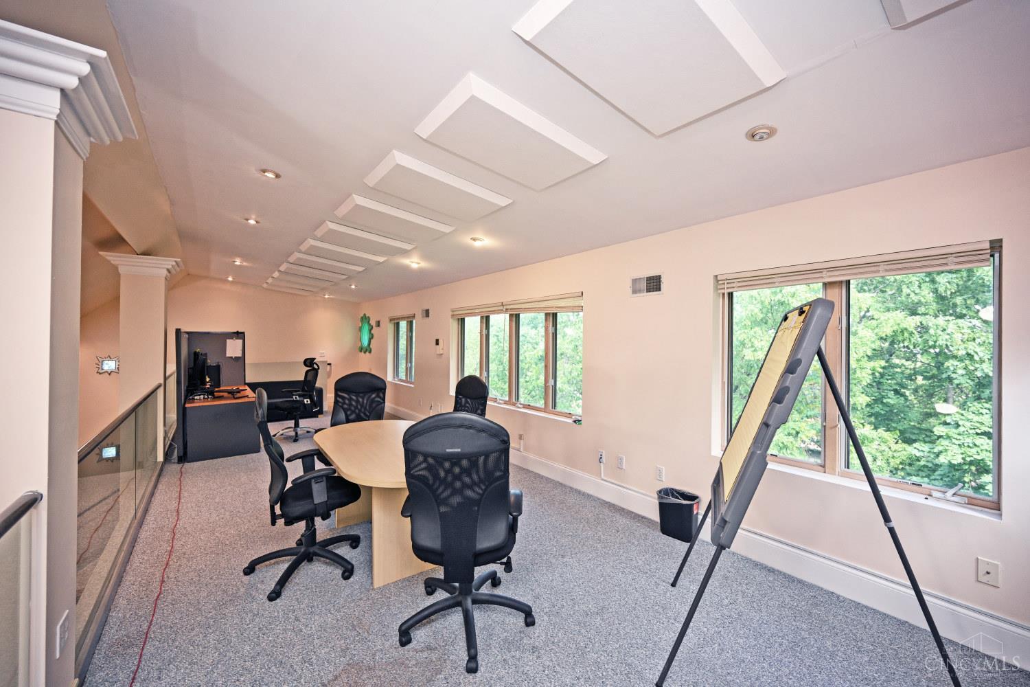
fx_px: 401
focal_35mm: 14
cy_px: 344
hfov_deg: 104.3
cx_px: 515
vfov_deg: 81.2
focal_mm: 14
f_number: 4
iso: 500
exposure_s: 1/60
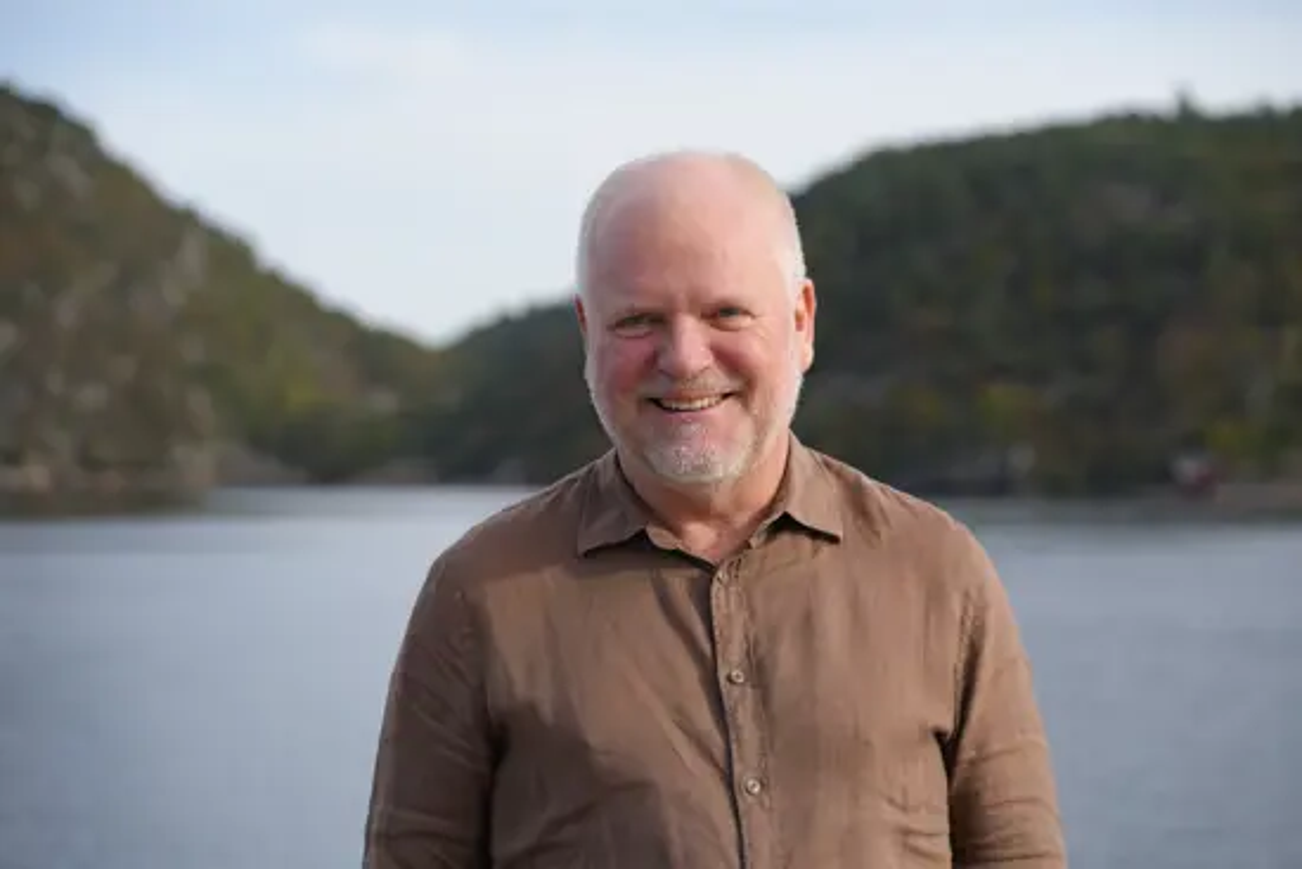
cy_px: 434
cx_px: 651
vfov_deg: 16.1
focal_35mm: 85
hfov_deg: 23.9
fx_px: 3075
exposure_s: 1/500
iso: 100
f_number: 4.5
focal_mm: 85
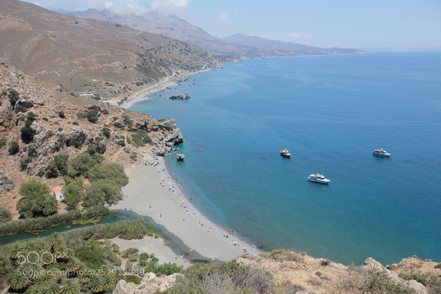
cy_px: 147
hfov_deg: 67.4
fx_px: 331
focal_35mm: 27
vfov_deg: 47.9
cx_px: 220
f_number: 8
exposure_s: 1/550
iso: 800
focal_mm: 18
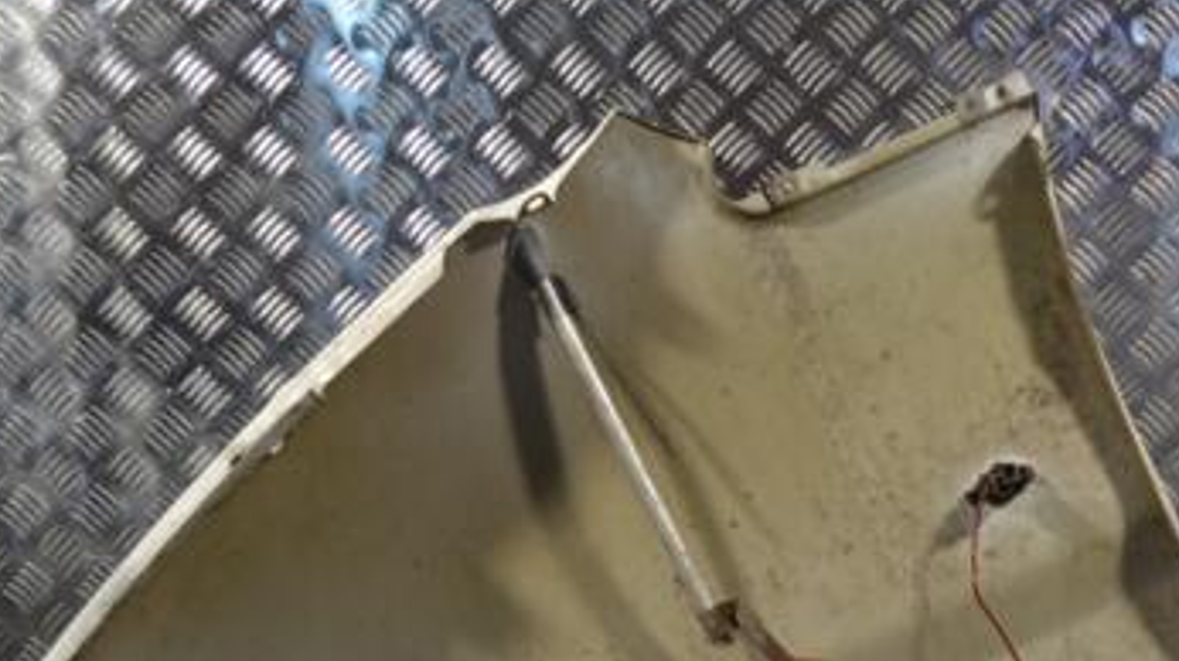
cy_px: 583
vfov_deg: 19.7
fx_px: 1874
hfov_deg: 34.7
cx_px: 753
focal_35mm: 60
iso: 100
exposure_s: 1/50
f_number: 4
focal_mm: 22
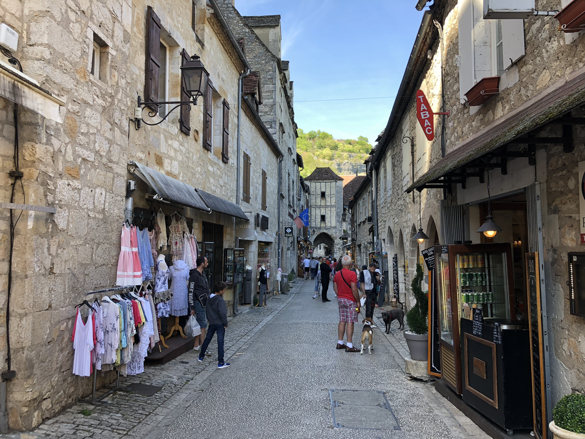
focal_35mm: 28
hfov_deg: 63.4
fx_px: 473
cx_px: 292
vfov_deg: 49.7
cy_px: 220
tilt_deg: +4.3
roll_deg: +0.8
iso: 20
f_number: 1.8
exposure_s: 1/120
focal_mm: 4
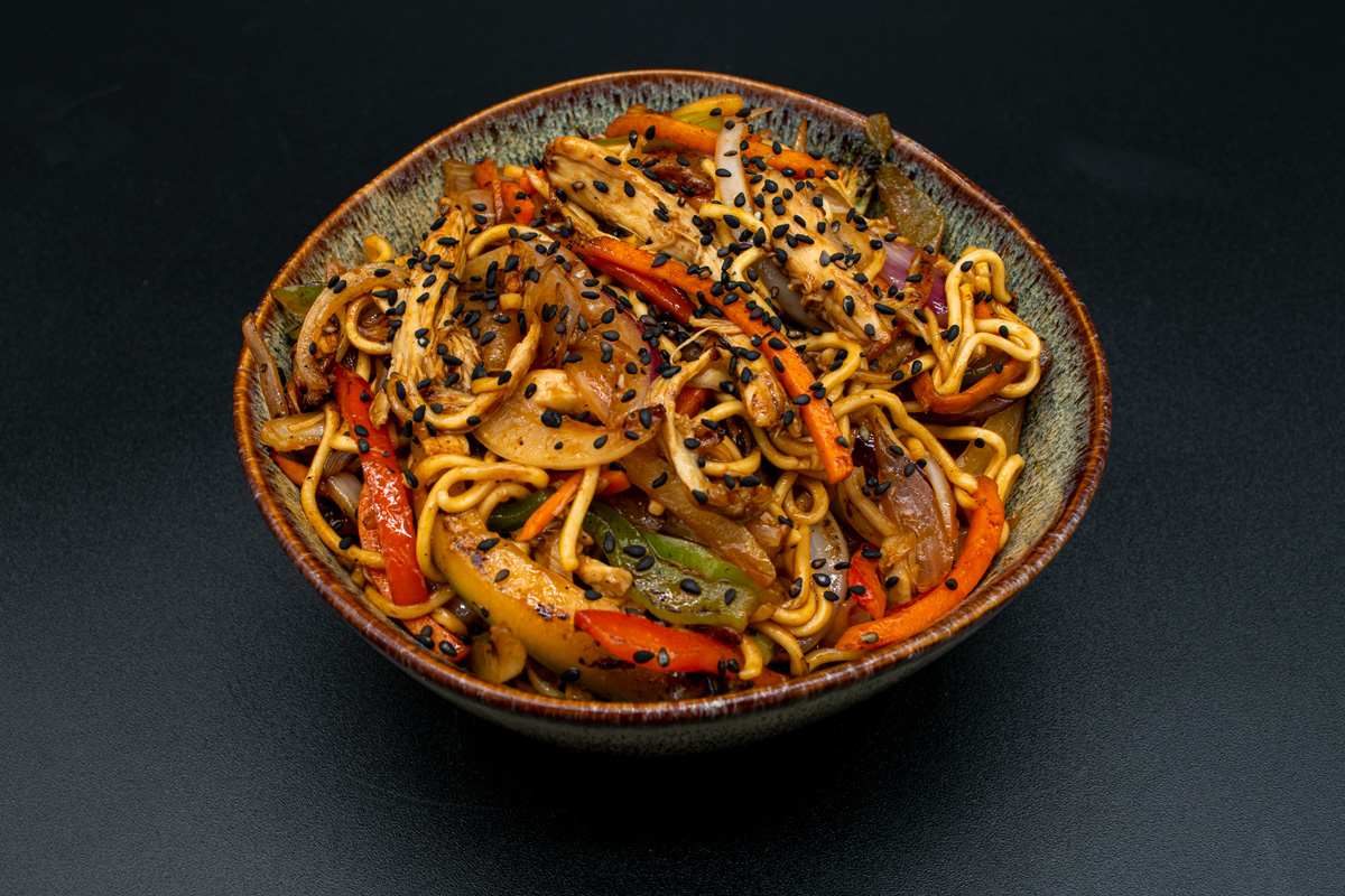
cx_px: 672
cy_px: 448
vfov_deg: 38.4
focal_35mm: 34
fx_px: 1289
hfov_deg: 55.1
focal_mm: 23
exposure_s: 1/30
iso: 100
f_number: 8
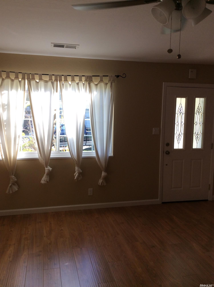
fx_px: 264
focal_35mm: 32
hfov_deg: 44.1
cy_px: 144
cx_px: 107
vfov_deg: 56.9
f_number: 2.4
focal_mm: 3.3
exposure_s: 1/120
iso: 32
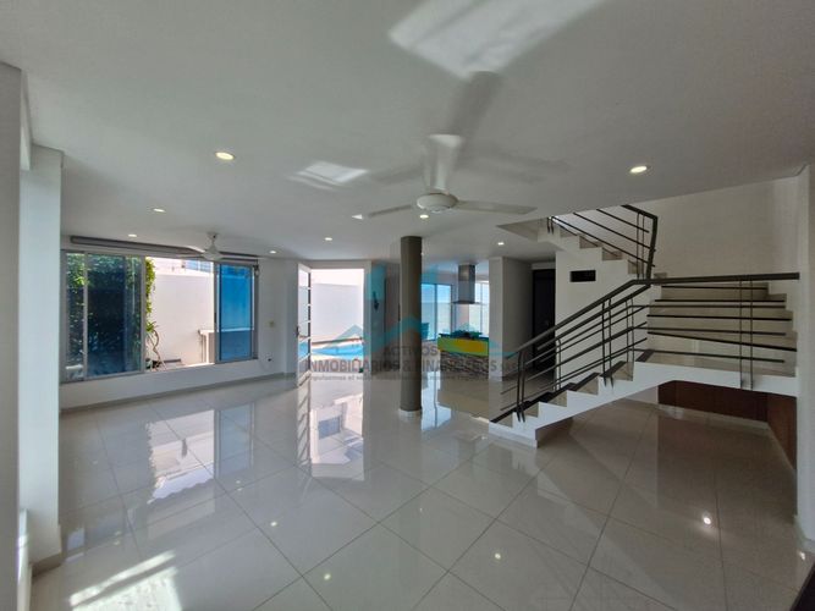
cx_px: 408
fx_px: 306
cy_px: 306
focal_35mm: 13
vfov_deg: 89.9
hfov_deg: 106.2
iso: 50
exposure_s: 1/351
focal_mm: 1.74
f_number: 2.2
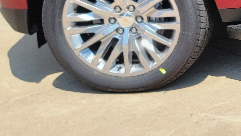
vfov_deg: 10.9
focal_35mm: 107
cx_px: 441
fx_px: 684
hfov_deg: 16.5
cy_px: -77
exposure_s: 1/675
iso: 16
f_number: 1.8
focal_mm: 6.7
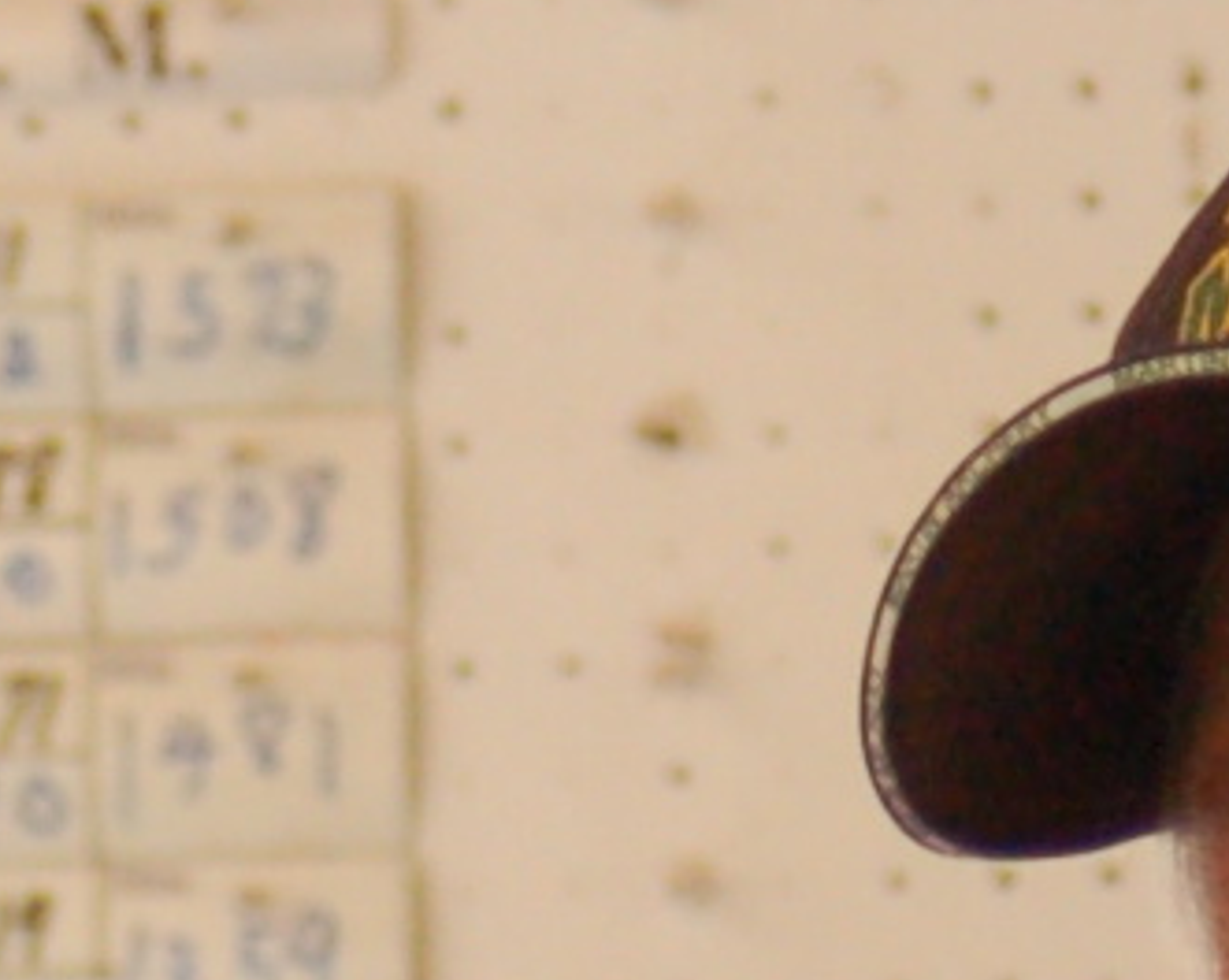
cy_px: 1604
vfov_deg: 1.7
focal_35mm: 896
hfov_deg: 2.2
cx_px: 7
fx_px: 32552
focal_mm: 70
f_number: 5.3
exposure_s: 1/100
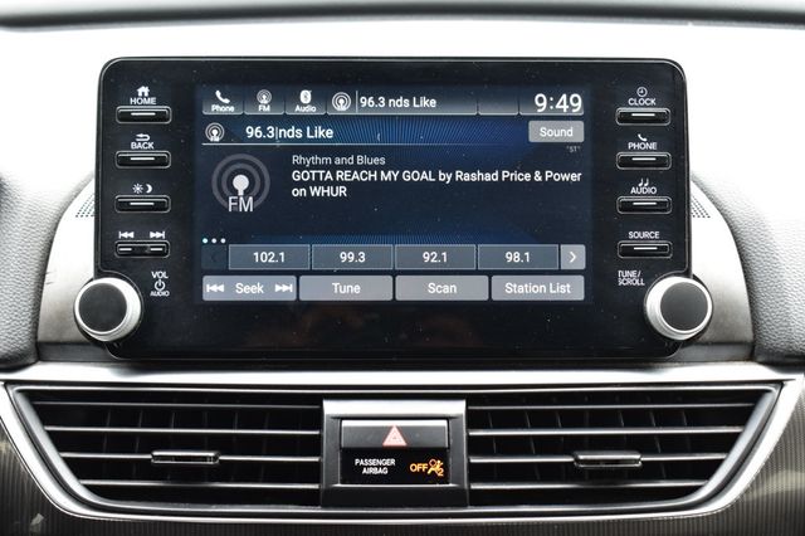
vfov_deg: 22.6
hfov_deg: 33.4
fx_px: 1341
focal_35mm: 60
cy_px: 268
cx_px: 402
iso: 400
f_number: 7.1
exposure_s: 1/30
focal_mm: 40
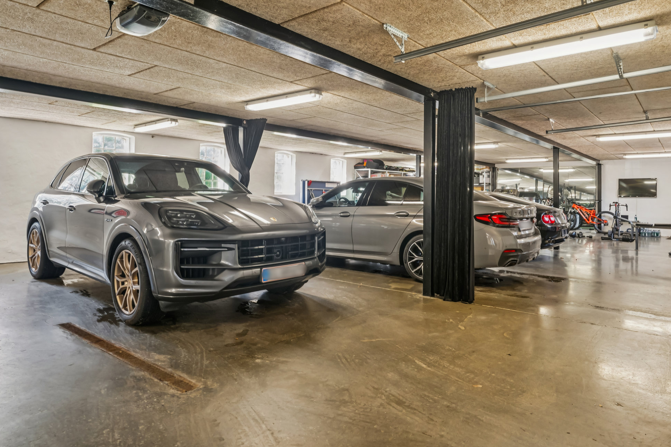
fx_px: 416
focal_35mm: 22
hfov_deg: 77.8
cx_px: 330
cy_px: 214
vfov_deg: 56.5
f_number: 7.1
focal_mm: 21.3
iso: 800
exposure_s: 1/15
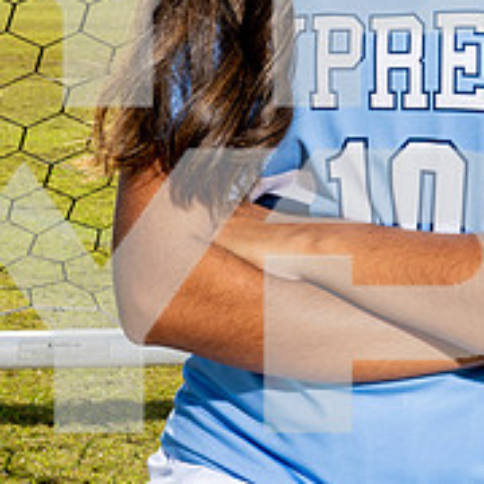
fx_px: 1819
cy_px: -34
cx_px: 220
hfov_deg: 15.2
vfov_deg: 14.8
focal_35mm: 115
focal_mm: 42
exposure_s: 1/250
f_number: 11
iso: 200
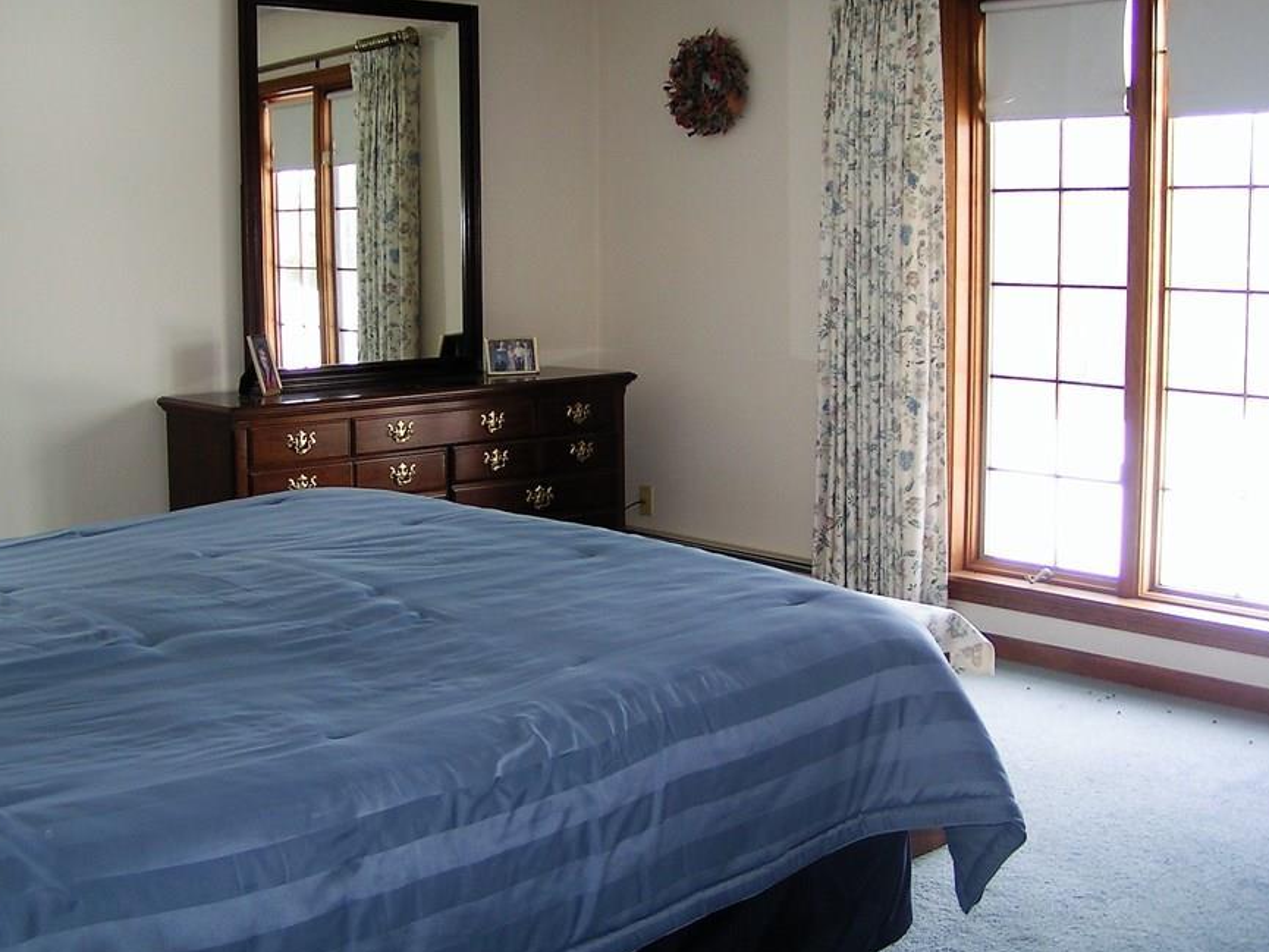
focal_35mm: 45
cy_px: 420
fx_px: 1650
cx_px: 587
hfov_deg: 42.0
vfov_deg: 32.2
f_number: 2.8
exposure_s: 1/40
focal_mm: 5.8
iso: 50
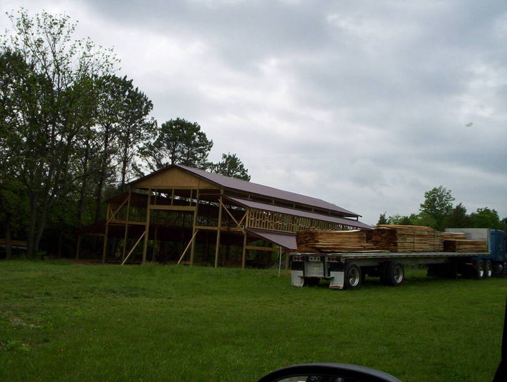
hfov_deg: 48.9
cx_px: 254
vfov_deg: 37.8
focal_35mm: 38
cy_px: 191
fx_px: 558
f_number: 4.5
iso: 100
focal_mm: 4.99
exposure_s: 1/483
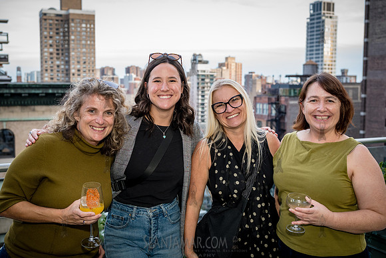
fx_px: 415
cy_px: 120
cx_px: 182
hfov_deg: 49.8
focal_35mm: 39
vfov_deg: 34.4
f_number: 4
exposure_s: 1/160
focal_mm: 35
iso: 1000
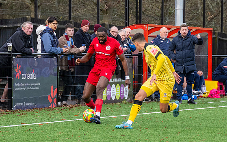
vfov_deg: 4.5
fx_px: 1789
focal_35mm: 289
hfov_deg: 7.3
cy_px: 46
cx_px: 94
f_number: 4
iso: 800
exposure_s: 1/1600
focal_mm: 110
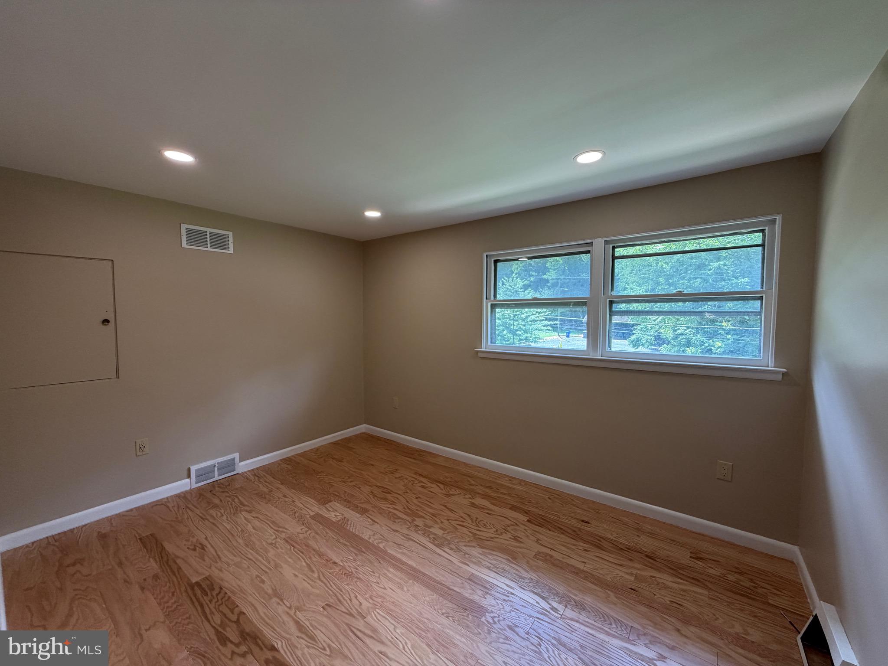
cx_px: 444
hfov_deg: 102.1
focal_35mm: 14
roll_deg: +0.6
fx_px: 359
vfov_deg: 85.7
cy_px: 333
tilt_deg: -2.6
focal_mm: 2.22
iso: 125
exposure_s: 1/120
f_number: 2.2
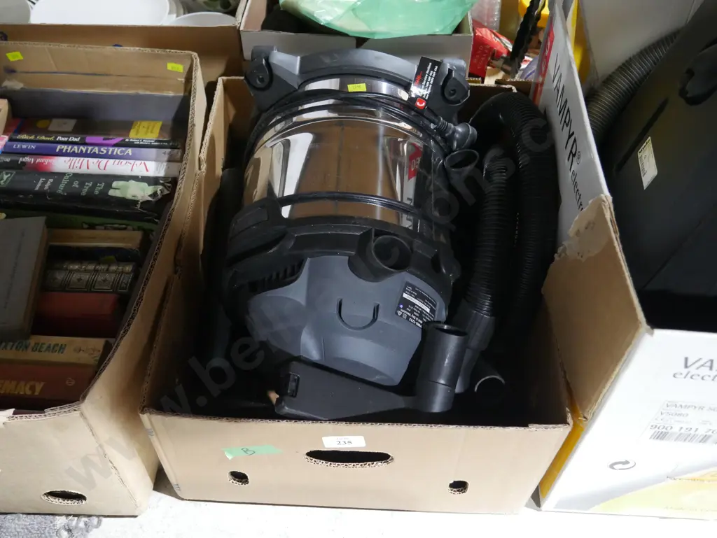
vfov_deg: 41.8
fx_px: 705
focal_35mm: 34
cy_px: 269
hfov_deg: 53.9
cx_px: 358
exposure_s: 1/60
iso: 2500
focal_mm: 17
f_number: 4
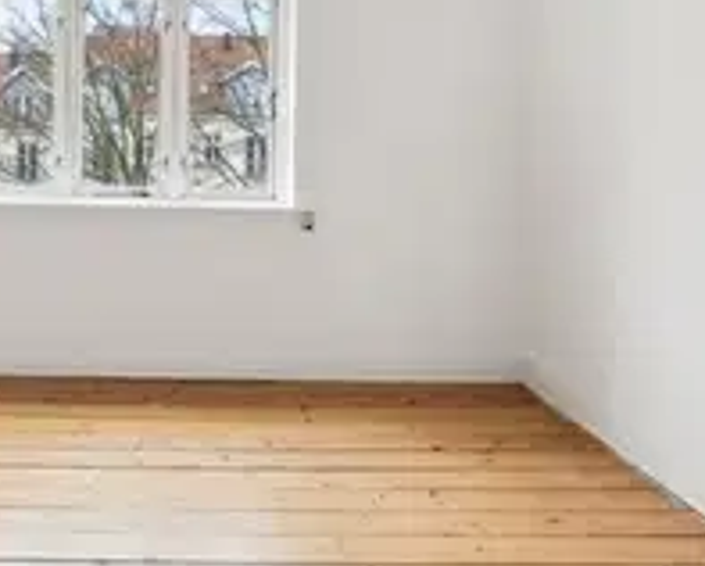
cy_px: 122
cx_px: 165
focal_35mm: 36
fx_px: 752
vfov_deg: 39.7
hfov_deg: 48.1
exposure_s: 1/1.25
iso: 800
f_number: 8
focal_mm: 12
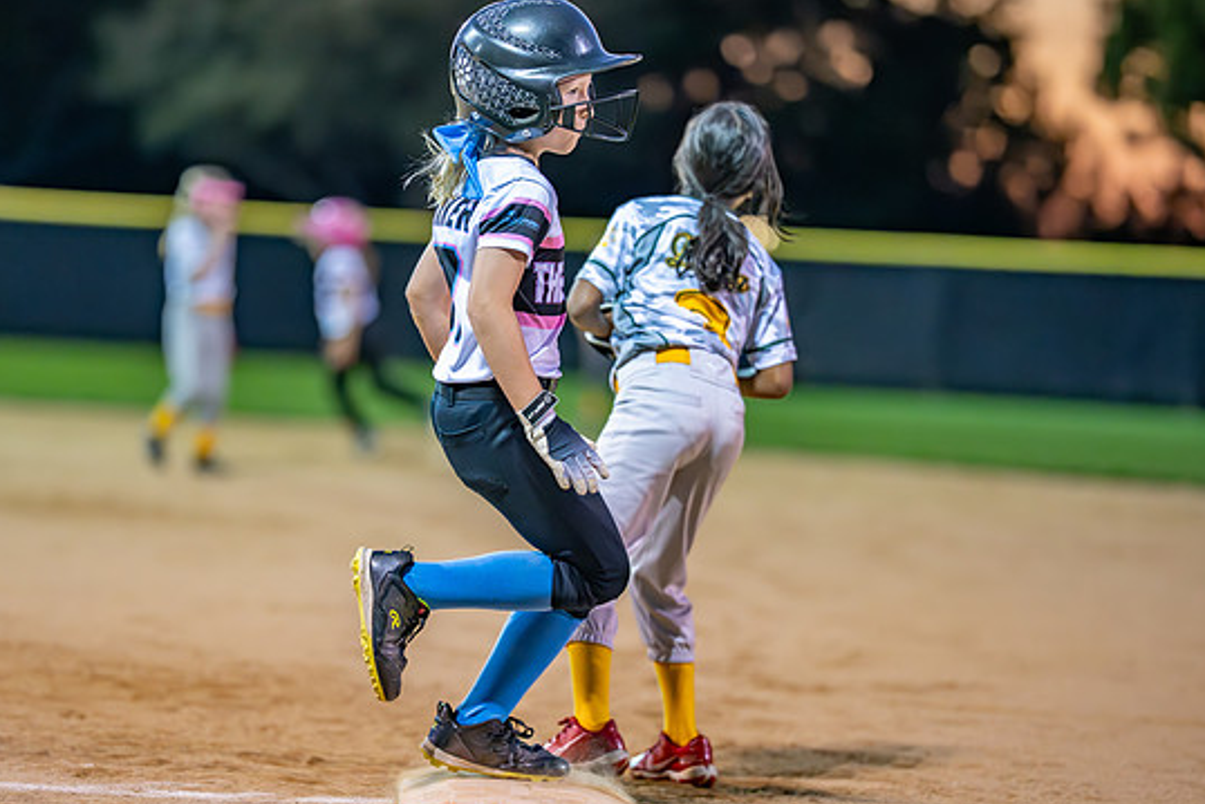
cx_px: 466
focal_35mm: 171
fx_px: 5725
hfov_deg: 12.0
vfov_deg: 8.0
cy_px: 491
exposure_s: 1/1600
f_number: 1.8
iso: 6400
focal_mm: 135
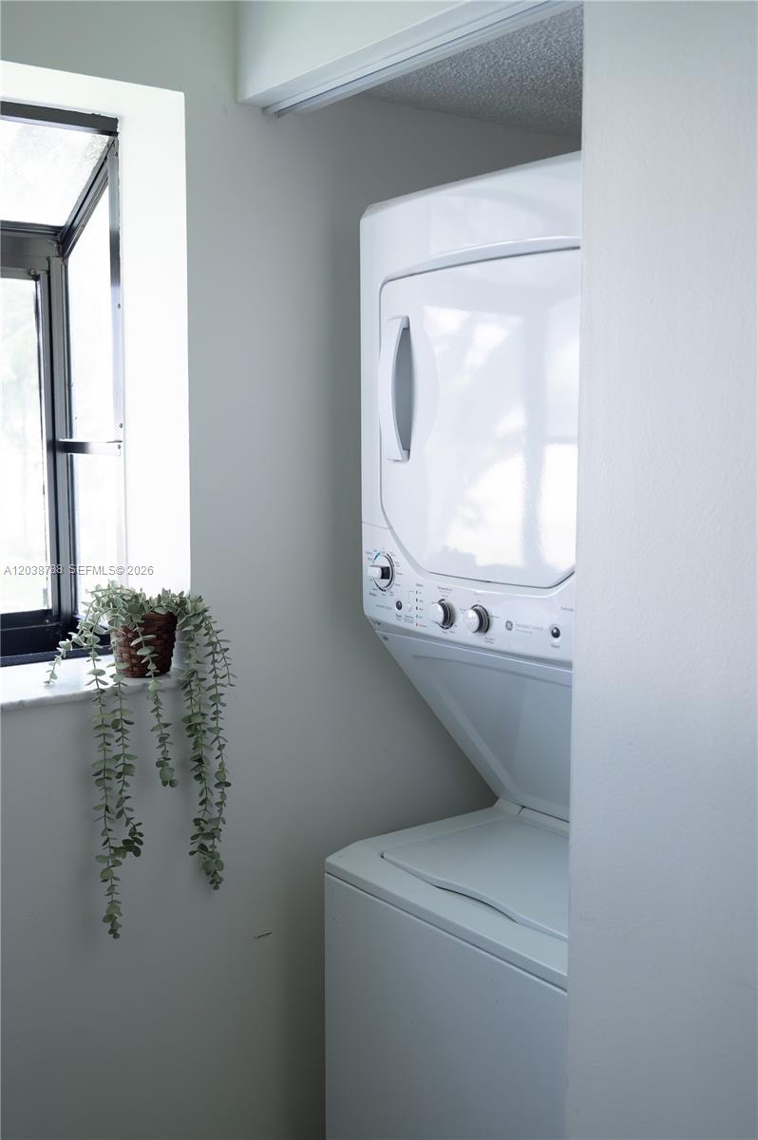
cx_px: 379
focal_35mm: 37
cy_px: 570
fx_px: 1171
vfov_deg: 51.9
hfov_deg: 35.9
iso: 2800
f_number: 4
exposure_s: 1/640
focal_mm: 37
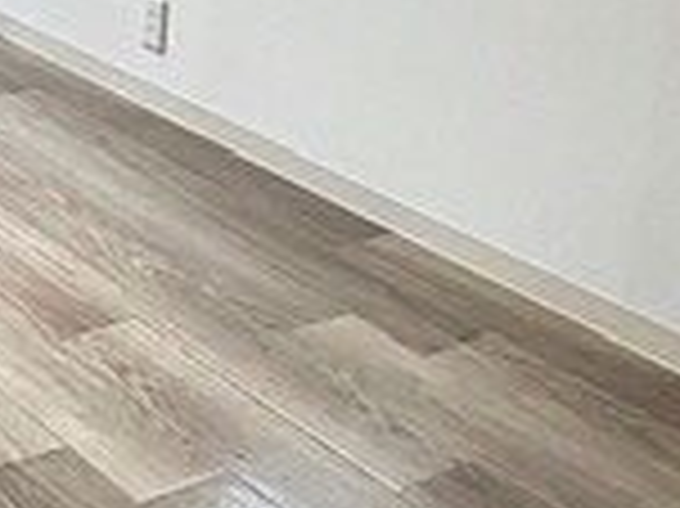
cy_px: -27
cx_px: -104
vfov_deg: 12.3
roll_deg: +0.9
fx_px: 2336
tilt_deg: -15.2
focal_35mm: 119
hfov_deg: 16.0
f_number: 1.8
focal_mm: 3.99
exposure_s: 1/120
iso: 20
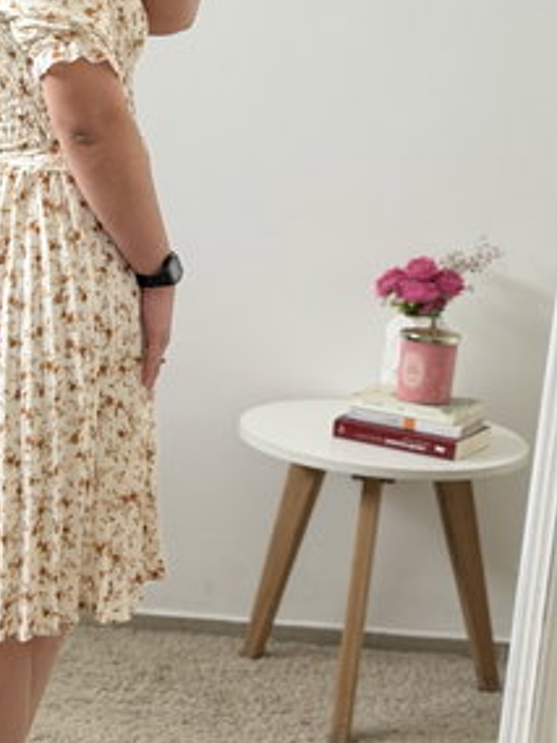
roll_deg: -3.7
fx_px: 1931
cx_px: 73
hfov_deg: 16.2
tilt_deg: -21.5
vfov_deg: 21.7
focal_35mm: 90
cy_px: 247
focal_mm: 6.76
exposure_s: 1/121
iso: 80
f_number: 1.78
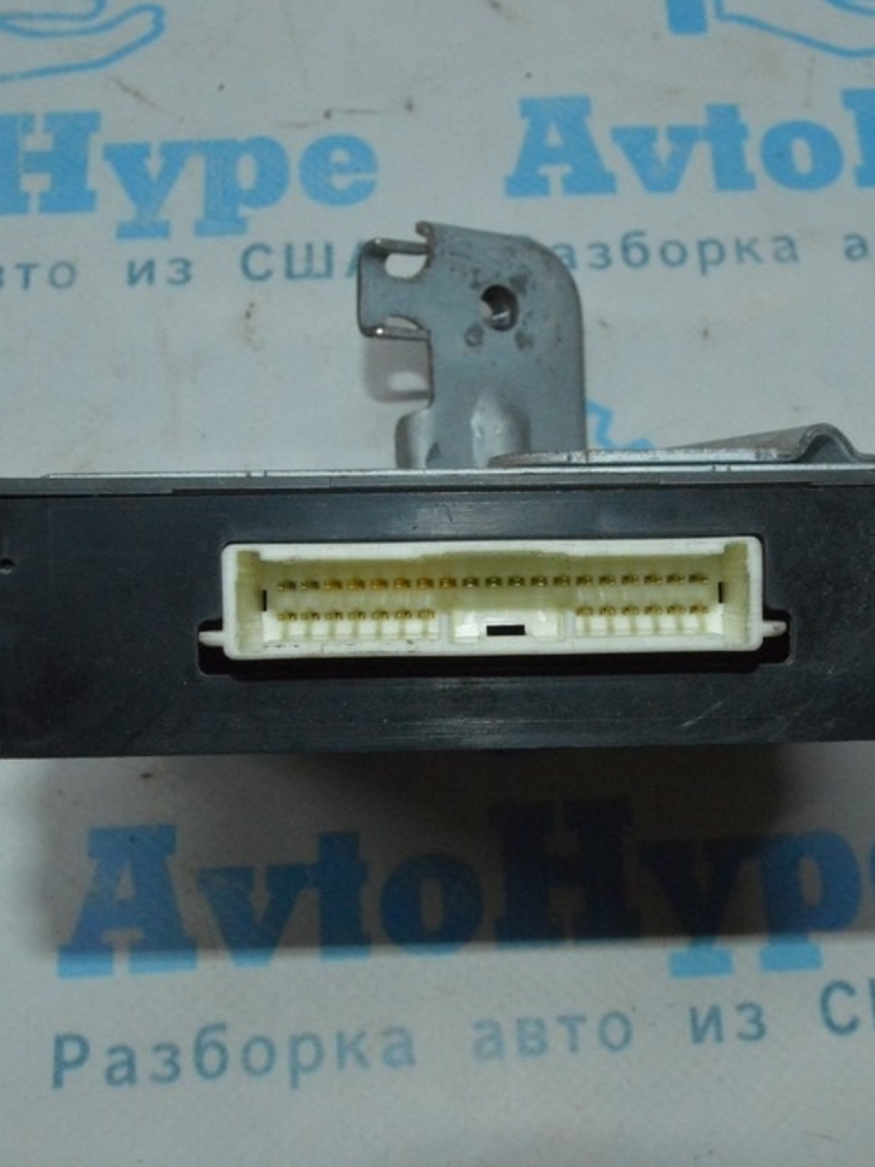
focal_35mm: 48
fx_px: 1618
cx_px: 519
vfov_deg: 39.7
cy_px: 584
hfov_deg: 30.2
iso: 3200
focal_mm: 22
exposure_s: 1/200
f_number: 16
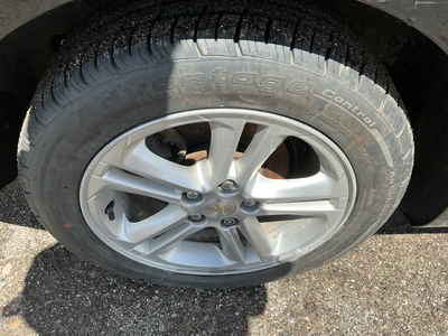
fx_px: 362
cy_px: 168
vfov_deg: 49.7
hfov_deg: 63.4
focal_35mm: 28
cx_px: 224
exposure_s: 1/728
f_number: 1.8
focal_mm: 3
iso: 25
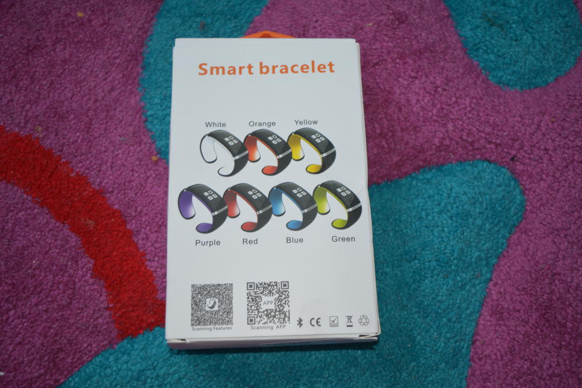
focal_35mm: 39
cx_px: 291
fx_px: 631
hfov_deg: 49.5
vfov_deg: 34.2
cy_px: 194
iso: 180
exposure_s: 1/30
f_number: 4
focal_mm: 26
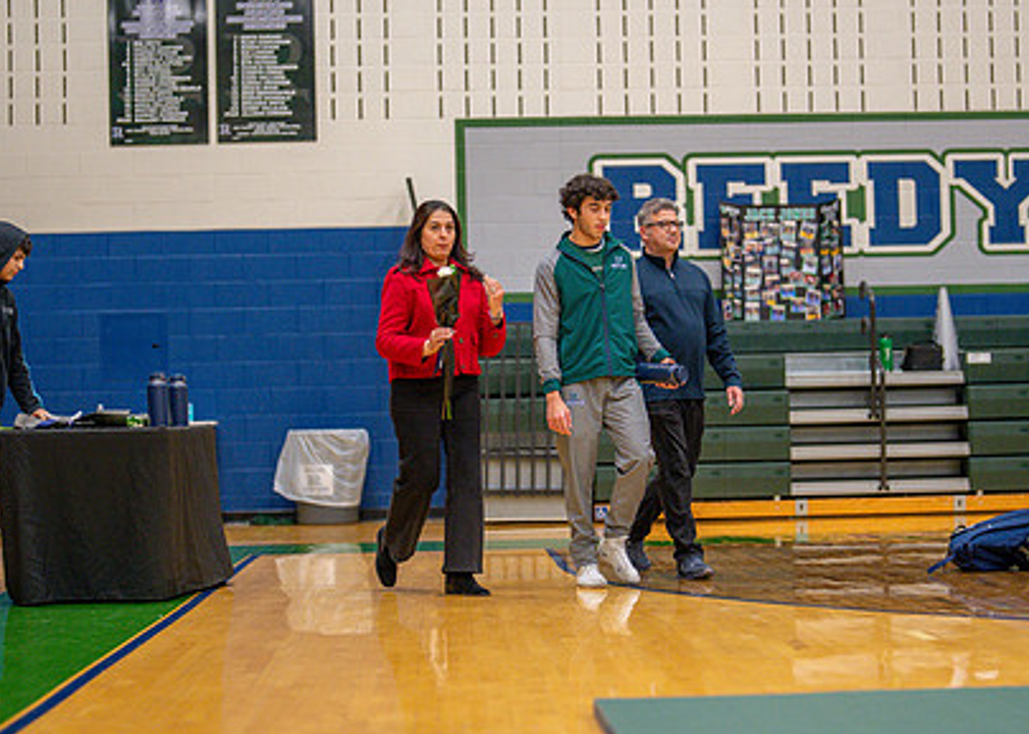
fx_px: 2454
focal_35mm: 84
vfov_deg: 17.0
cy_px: 344
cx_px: 569
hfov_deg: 23.7
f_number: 1.2
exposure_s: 1/800
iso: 1000
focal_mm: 50
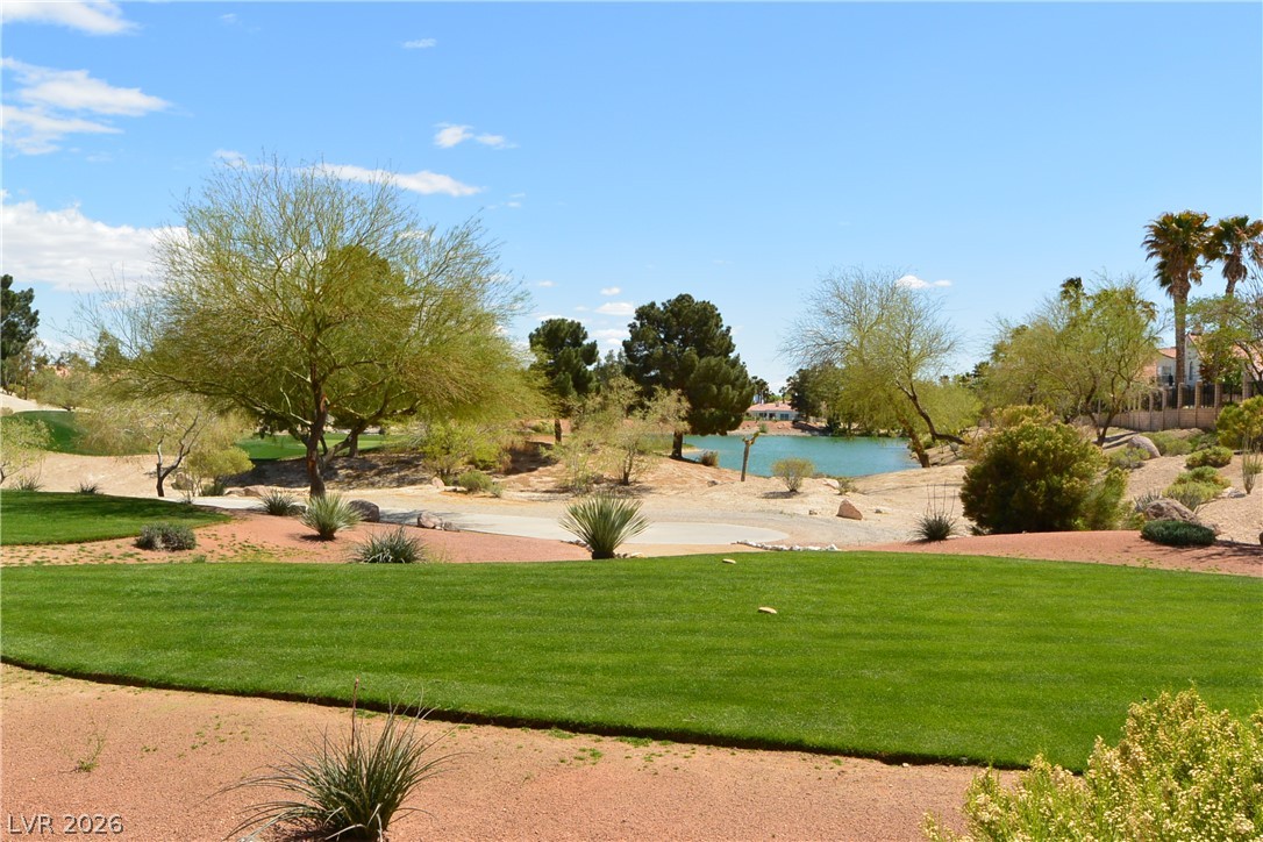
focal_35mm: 35
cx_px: 632
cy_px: 421
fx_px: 1228
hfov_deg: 54.4
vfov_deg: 37.9
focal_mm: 13
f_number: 10
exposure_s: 1/250
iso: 160
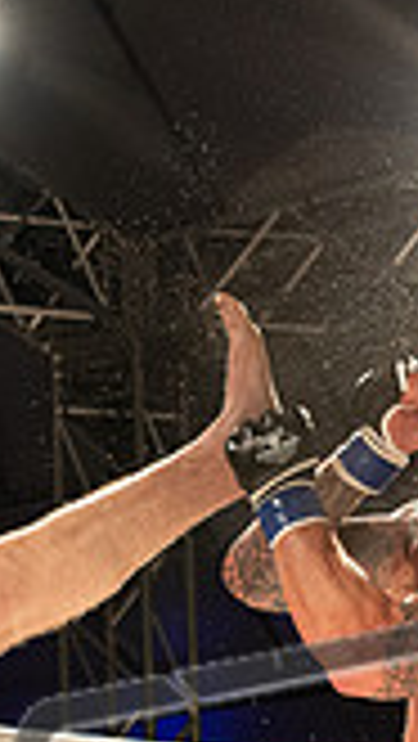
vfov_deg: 14.3
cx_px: 27
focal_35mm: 147
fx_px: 2892
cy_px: 776
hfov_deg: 8.2
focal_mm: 40
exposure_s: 1/1000
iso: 1250
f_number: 2.8
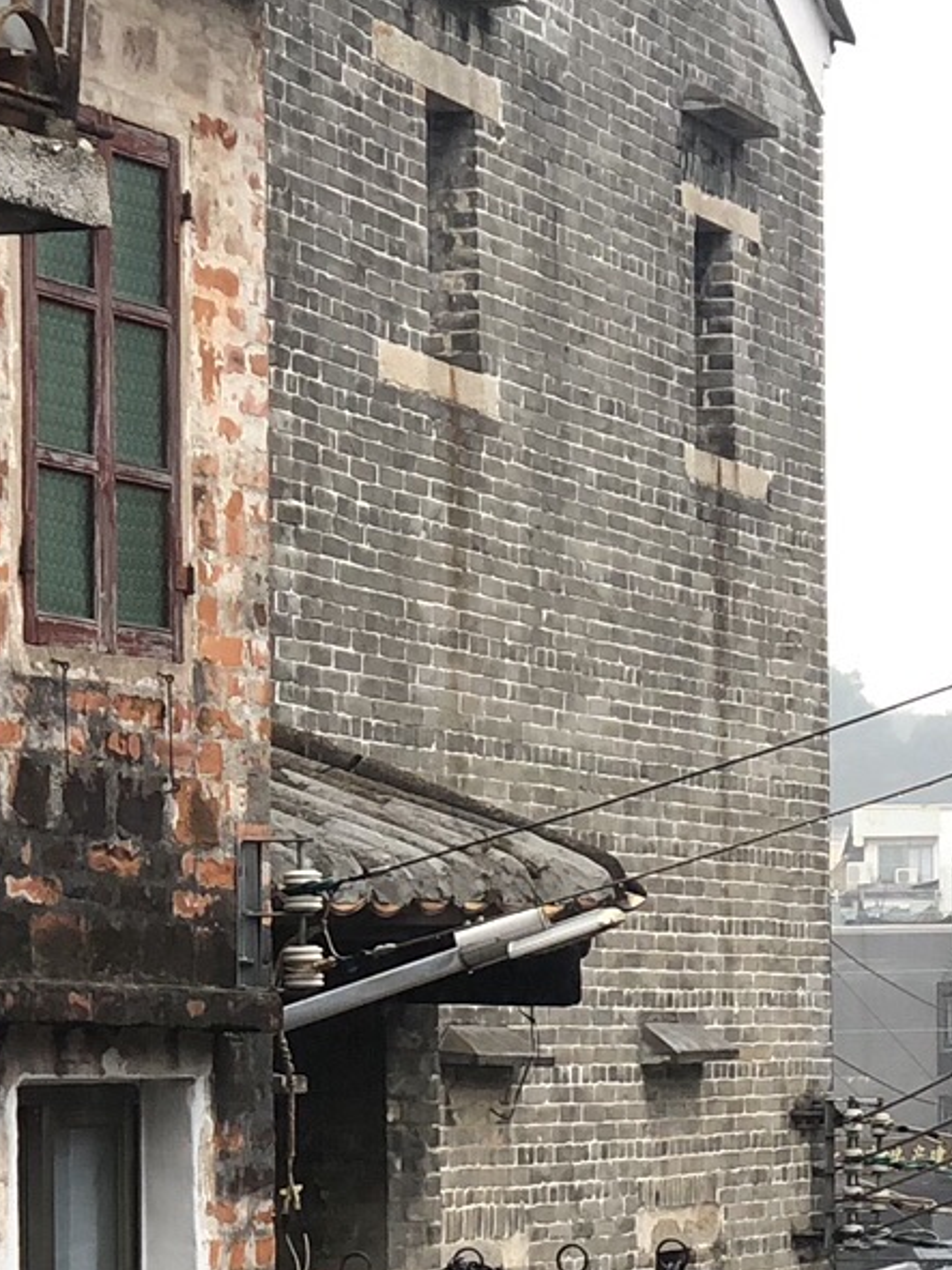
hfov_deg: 8.4
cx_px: 789
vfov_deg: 11.1
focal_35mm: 176
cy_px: 1272
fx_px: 6456
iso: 25
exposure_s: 1/60
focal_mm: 6
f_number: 2.4
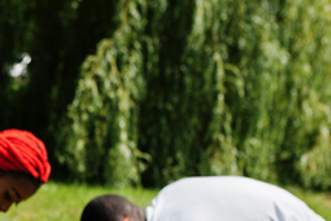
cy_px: 237
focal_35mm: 98
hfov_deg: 19.7
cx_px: -53
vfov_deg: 13.7
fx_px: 902
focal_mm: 35
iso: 200
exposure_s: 1/3200
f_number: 3.5
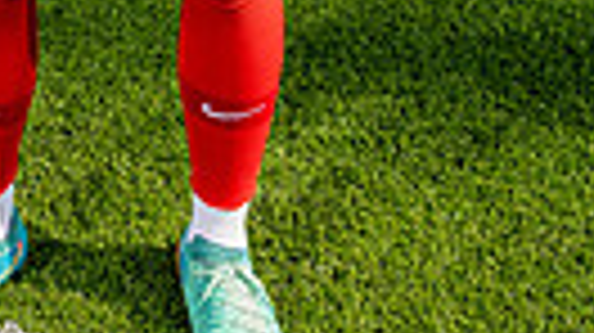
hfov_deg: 24.3
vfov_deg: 11.0
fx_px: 1353
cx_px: 108
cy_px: -554
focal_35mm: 86
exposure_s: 1/125
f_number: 7.1
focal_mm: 24
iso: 50
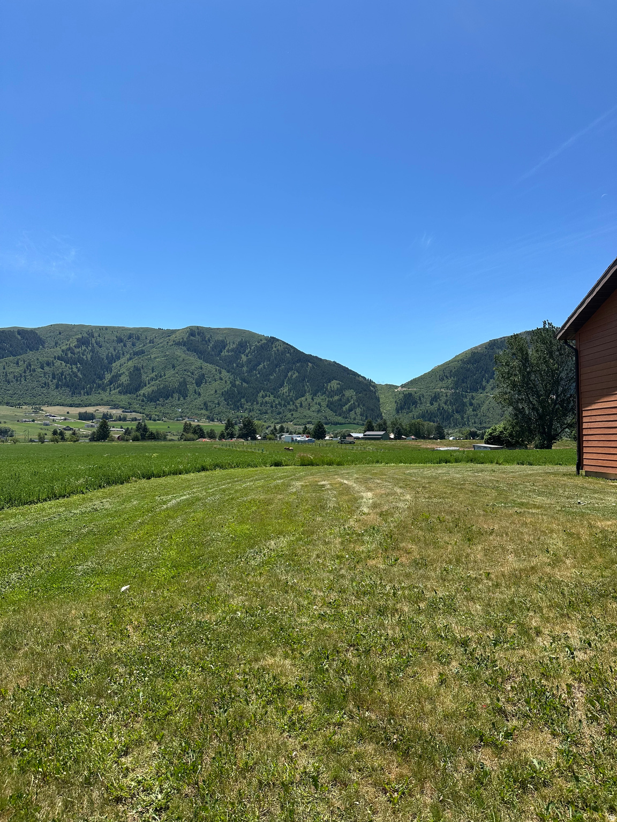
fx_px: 570
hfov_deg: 56.8
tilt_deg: +3.7
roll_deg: -2.0
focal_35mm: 24
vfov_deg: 71.6
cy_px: 411
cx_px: 308
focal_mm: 6.86
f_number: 1.78
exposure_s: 1/4184
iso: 80
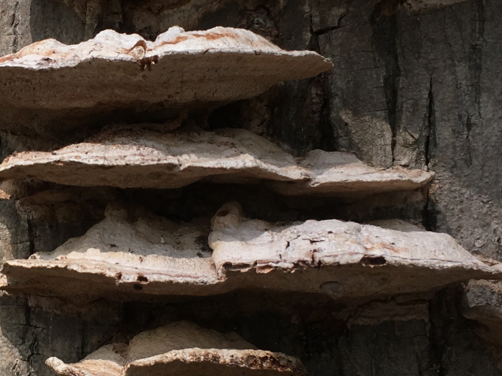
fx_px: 1305
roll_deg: -1.7
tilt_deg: -7.1
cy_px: 203
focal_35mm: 90
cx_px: 45
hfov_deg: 21.3
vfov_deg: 16.4
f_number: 2.2
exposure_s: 1/705
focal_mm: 4.15
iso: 25
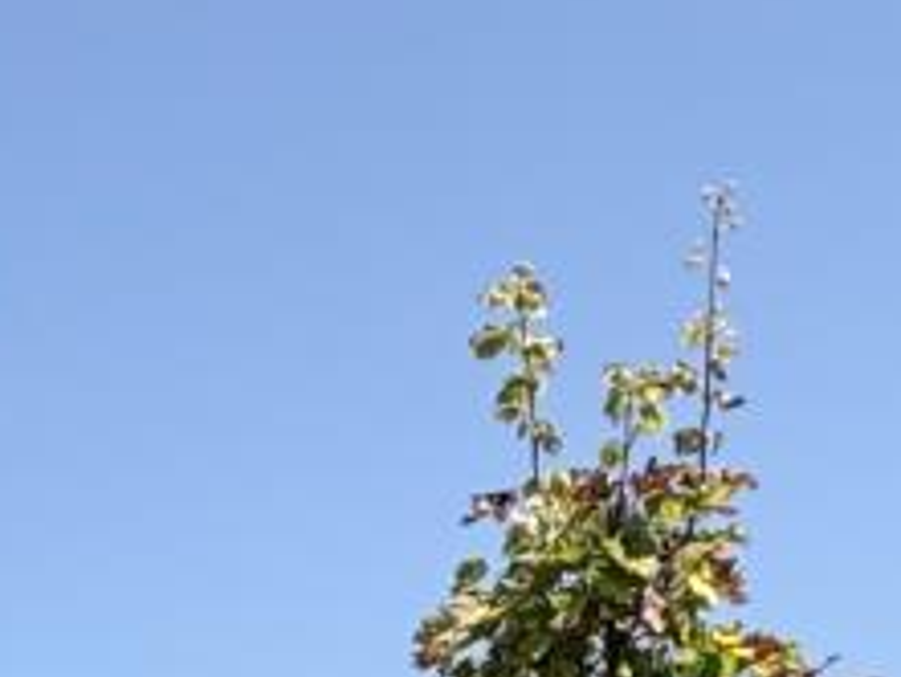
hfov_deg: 20.3
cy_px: 1413
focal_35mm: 95
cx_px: 135
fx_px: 2474
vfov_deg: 13.2
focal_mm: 2.22
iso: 50
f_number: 2.2
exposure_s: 1/2273
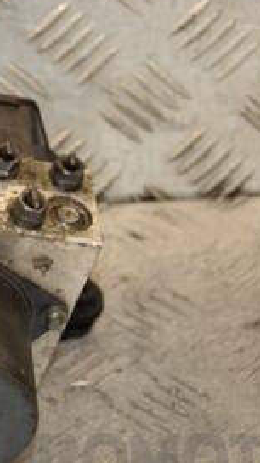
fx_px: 2464
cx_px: -78
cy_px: 233
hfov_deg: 6.0
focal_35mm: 201
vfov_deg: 10.7
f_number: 5.6
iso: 800
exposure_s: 1/200
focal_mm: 58
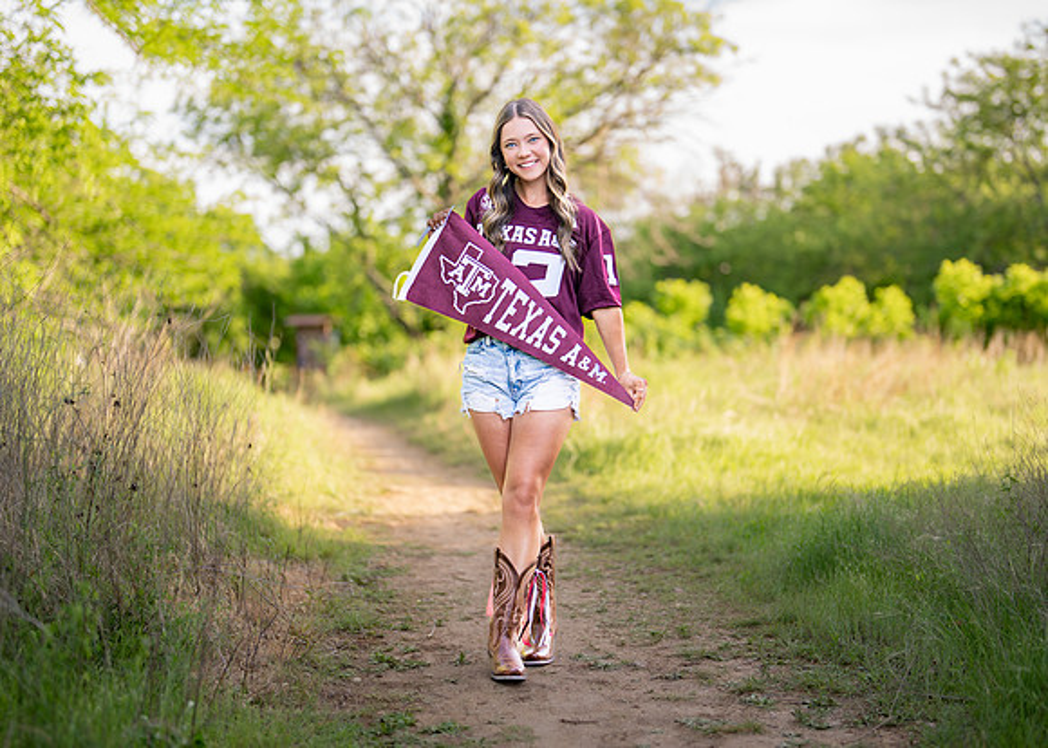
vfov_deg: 22.2
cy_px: 374
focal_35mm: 64
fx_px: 1908
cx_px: 539
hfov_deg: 30.7
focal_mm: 50
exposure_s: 1/1250
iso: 200
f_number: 1.2
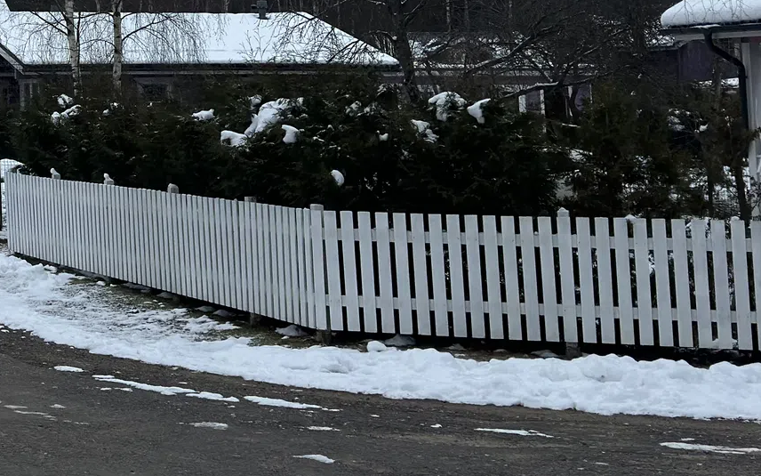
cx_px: -216
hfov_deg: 18.6
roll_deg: +0.7
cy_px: -120
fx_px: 2157
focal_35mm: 104
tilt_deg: +5.2
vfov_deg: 12.3
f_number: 1.78
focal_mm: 6.76
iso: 100
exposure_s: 1/436
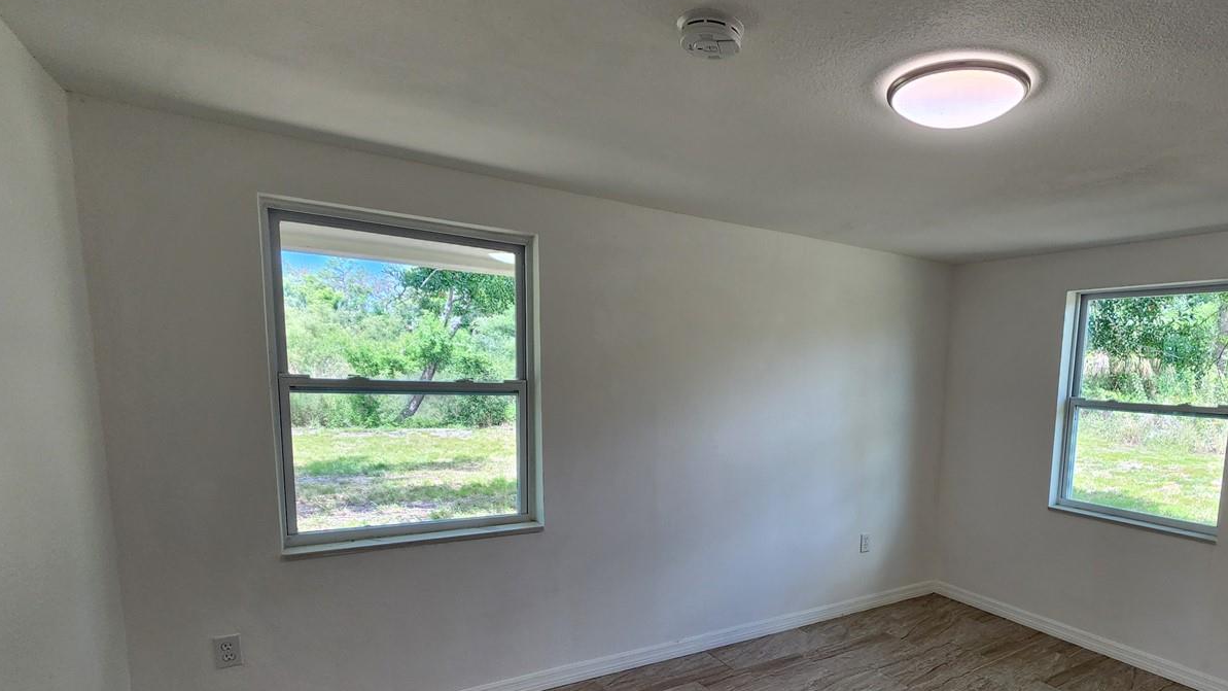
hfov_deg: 86.9
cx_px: 801
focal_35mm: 19
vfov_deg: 56.9
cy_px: 470
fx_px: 619
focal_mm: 2.2
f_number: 2.2
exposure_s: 1/120
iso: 80
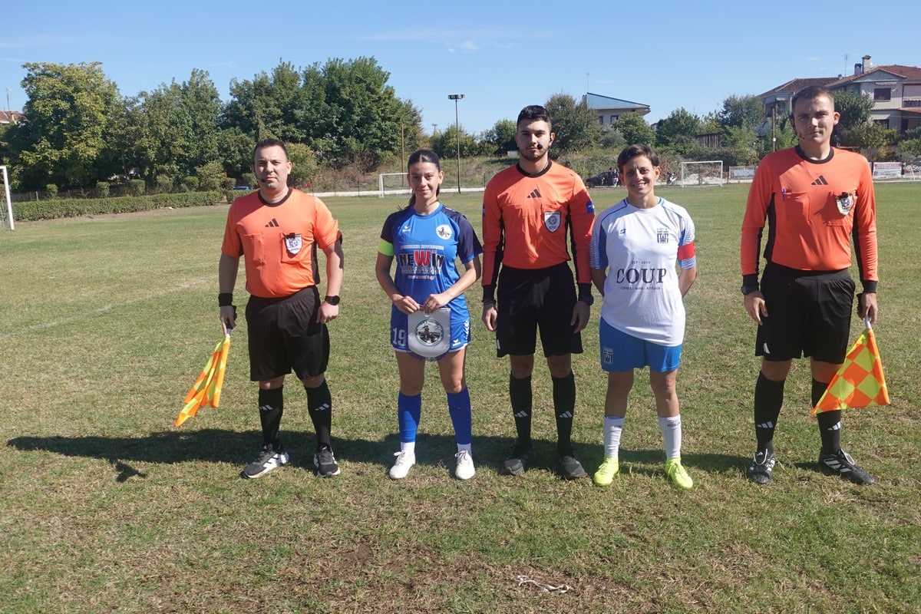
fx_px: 742
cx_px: 460
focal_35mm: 29
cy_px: 307
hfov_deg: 63.7
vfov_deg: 45.0
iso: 125
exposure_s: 1/125
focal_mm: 11.5
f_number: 4
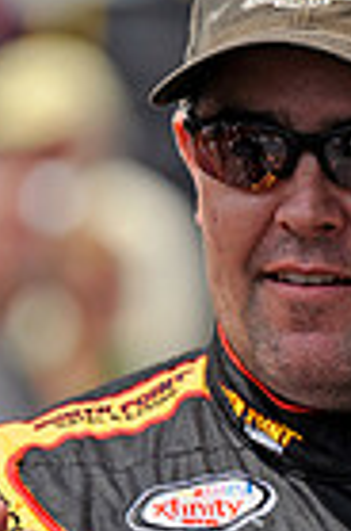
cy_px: 527
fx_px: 19062
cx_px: 422
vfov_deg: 1.6
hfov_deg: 1.1
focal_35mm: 1297
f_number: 7.1
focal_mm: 400
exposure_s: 1/1250
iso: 500
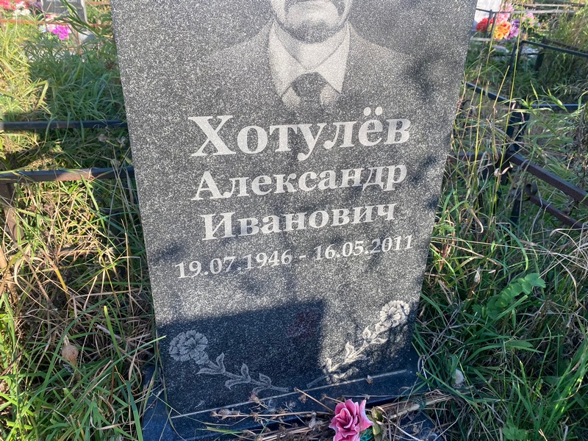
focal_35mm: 26
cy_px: 220
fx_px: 442
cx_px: 294
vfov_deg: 53.1
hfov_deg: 67.3
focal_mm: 4.25
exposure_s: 1/519
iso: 32
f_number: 1.8
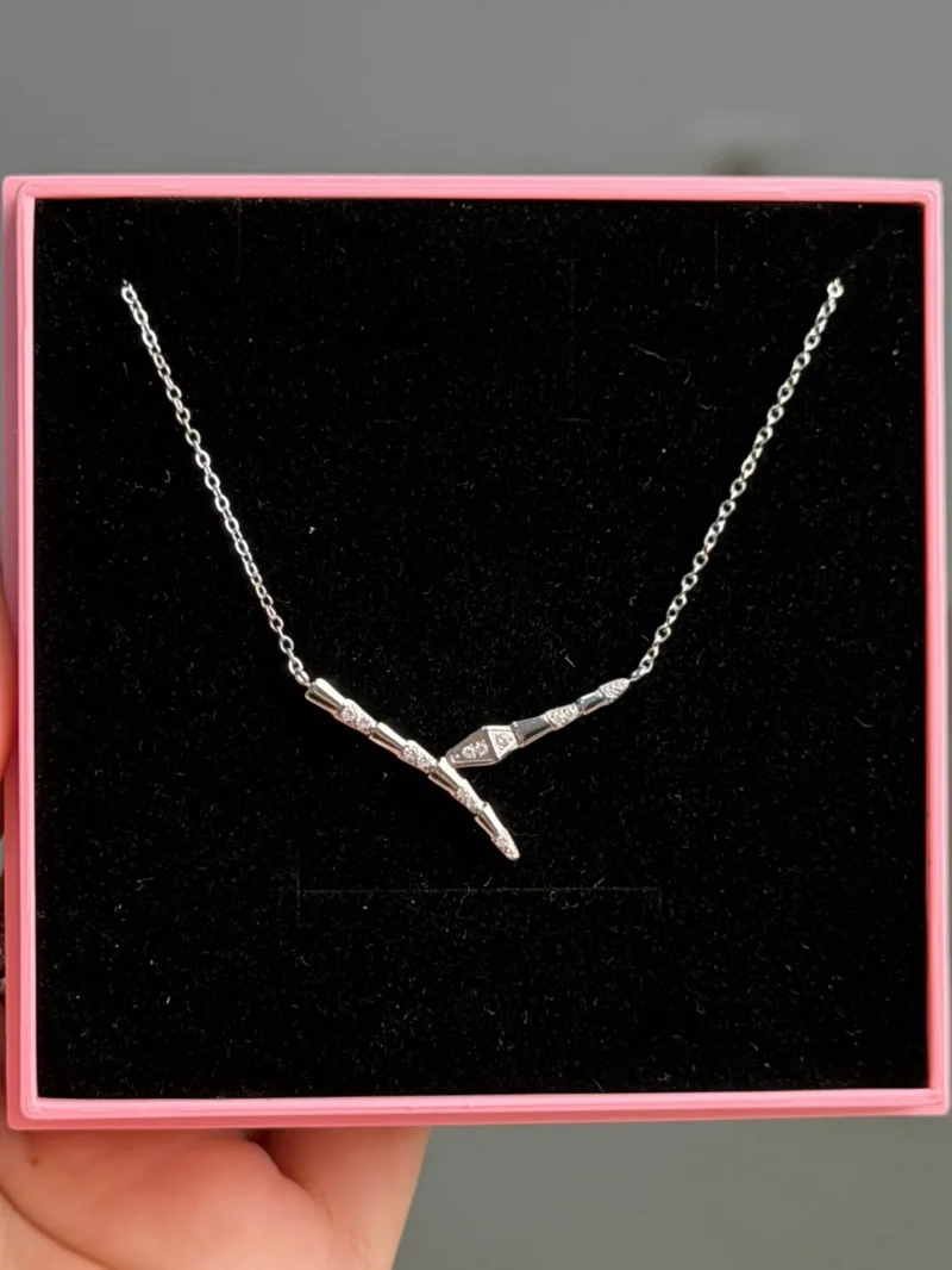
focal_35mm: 48
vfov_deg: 39.6
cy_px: 635
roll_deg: -0.1
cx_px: 476
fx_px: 1759
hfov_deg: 30.3
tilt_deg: -24.2
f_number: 1.78
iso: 50
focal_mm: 6.76
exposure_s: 1/196
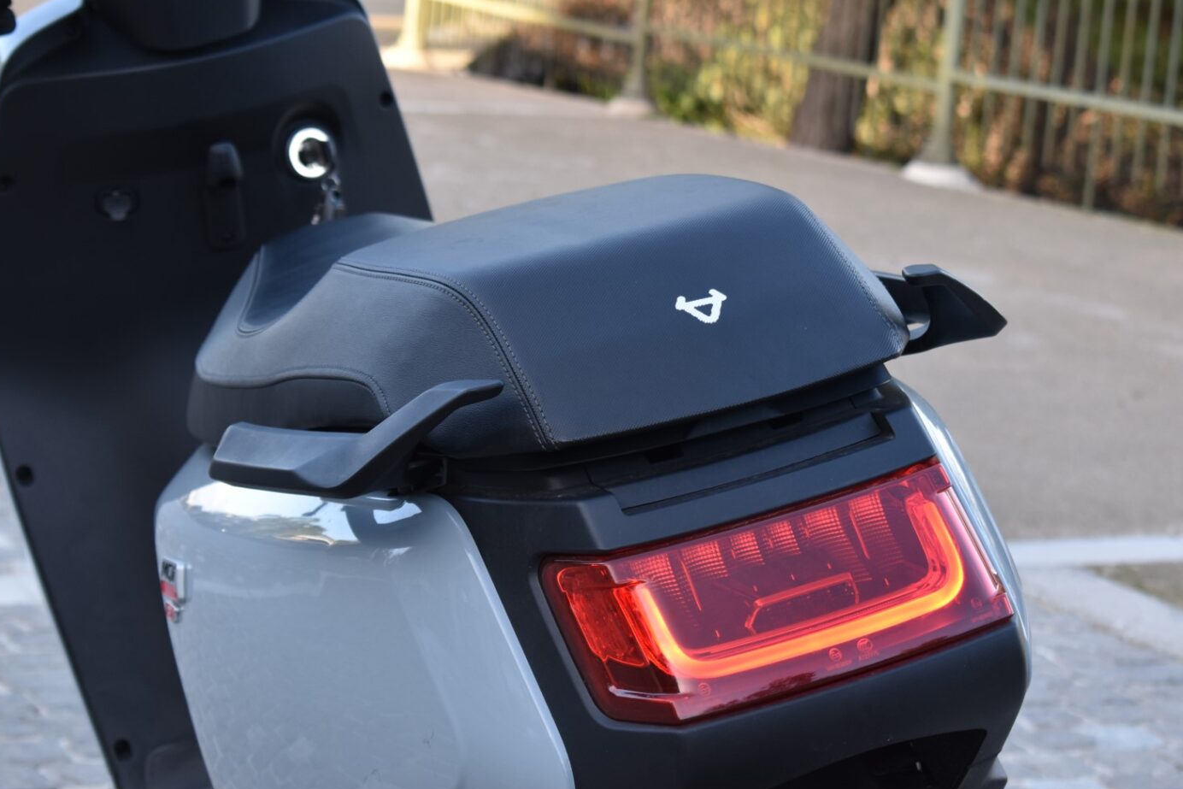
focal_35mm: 92
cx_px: 636
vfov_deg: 14.9
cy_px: 362
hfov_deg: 22.2
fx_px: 3009
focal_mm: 55
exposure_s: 1/160
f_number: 6.3
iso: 400
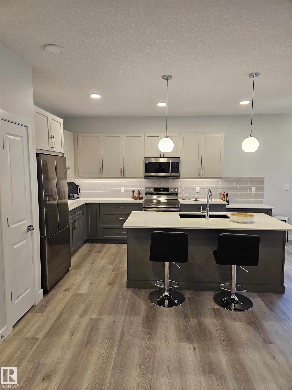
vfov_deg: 73.9
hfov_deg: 58.9
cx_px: 146
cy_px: 195
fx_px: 259
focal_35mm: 23
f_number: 1.8
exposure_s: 1/120
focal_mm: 5.4
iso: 200
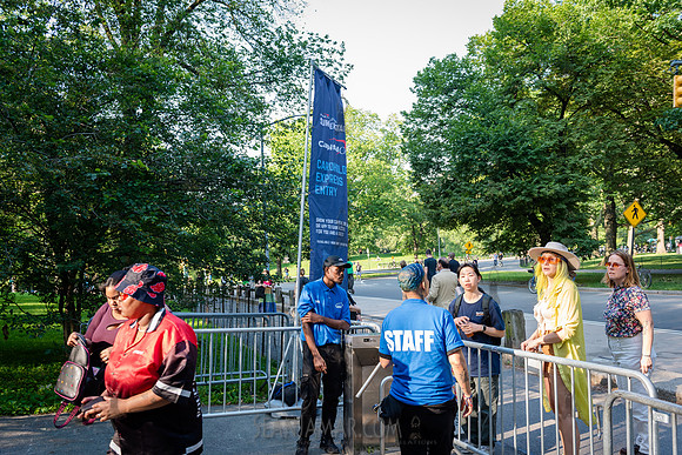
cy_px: 228
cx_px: 341
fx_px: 587
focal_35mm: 31
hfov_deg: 60.3
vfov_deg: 42.3
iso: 400
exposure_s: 1/125
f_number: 4.5
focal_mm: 31
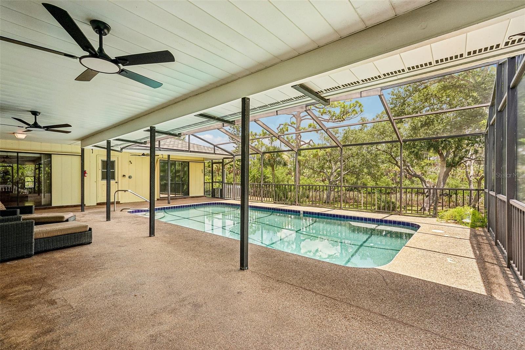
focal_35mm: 16
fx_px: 241
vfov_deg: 72.0
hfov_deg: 95.0
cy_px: 175
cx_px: 262
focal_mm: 16.5
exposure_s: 1/320
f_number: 8
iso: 400
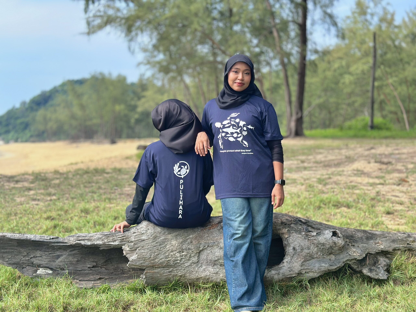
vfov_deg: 30.3
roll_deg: +0.3
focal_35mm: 48
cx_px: 208
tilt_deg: -1.6
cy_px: 156
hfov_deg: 39.7
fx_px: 577
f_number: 1.78
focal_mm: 6.86
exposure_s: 1/1272
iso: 80
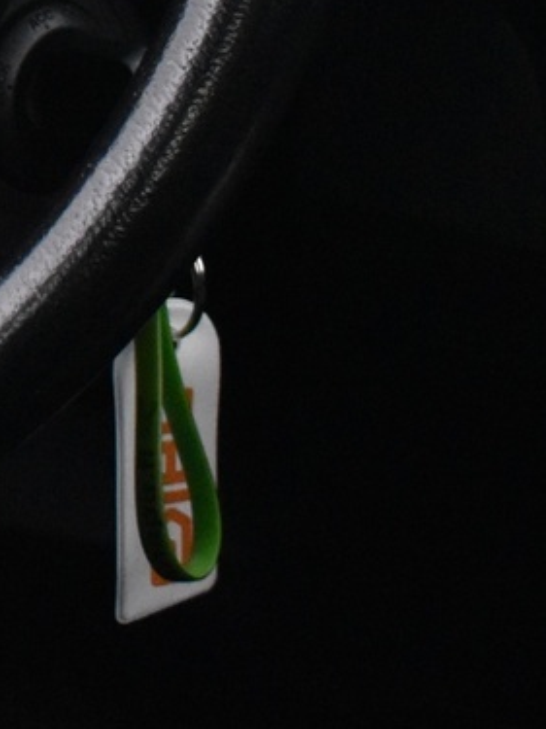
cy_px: -284
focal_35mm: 193
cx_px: -581
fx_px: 4063
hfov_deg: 7.4
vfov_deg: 10.0
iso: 3200
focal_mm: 31
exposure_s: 1/30
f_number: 4.2
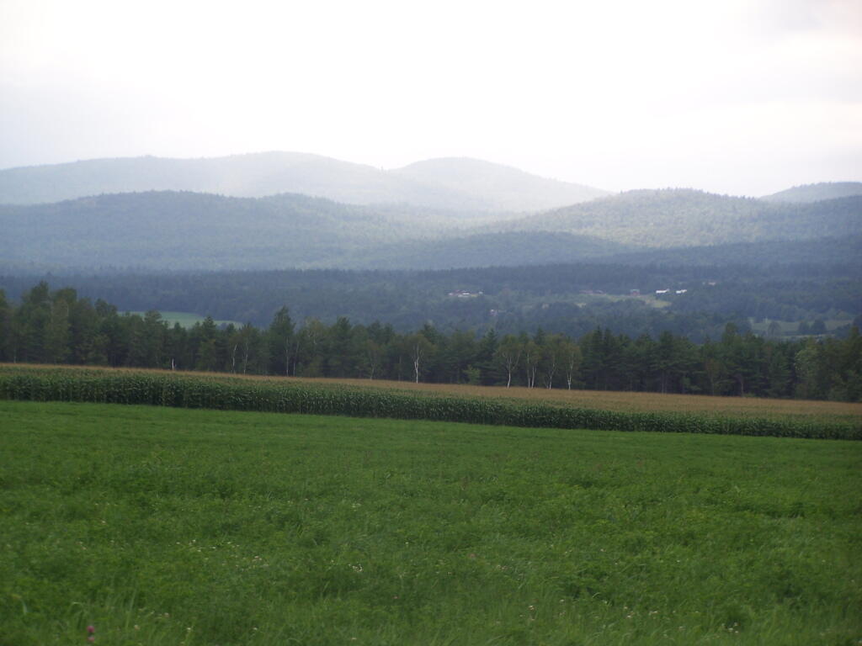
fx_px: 3959
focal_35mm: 159
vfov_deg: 9.3
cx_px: 431
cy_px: 323
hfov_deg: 12.4
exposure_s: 1/320
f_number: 3.2
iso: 80
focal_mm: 26.4
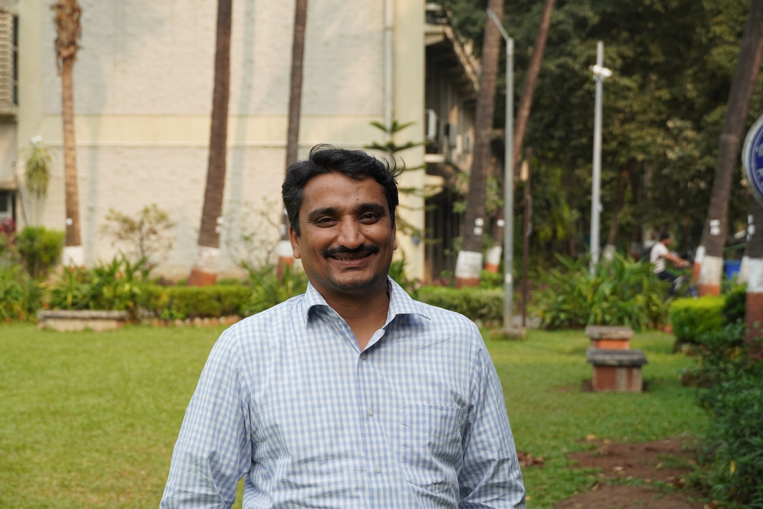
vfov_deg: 18.9
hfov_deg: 28.1
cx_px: 382
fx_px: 1526
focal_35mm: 72
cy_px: 254
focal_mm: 48
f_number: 5.6
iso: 640
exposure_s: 1/1250
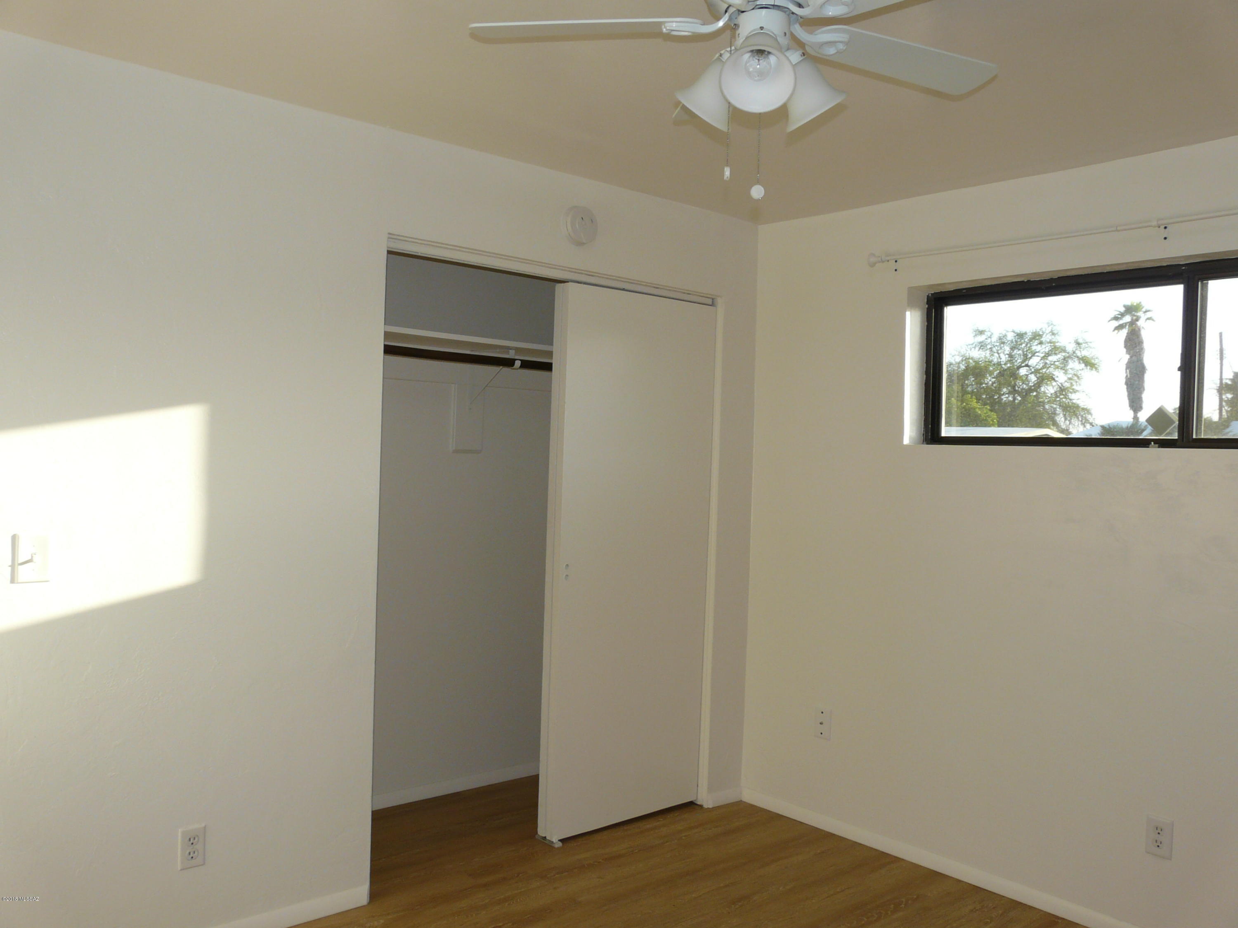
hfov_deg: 63.4
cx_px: 619
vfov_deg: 49.7
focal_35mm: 28
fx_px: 1001
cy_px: 464
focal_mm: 4.6
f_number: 5
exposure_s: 1/80
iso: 100
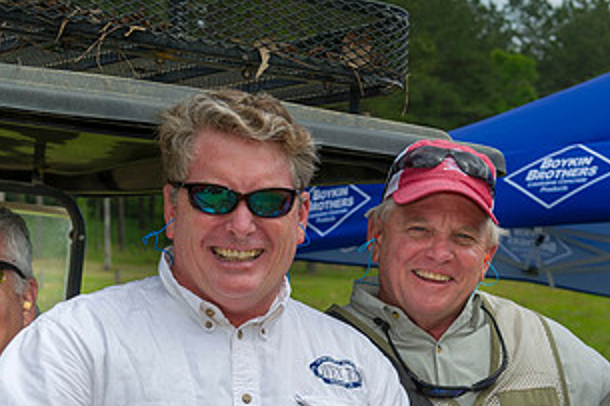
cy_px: 368
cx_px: 396
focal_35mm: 99
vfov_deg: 13.7
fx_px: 1677
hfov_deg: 20.6
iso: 200
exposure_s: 1/320
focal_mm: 52
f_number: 6.3
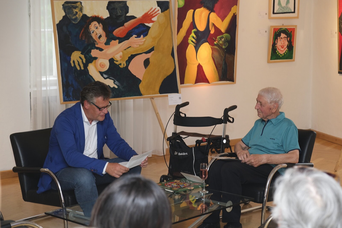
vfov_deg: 18.4
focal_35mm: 74
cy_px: 114
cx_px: 171
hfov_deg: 27.3
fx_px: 703
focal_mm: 49.4
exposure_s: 1/60
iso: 640
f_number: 4.7
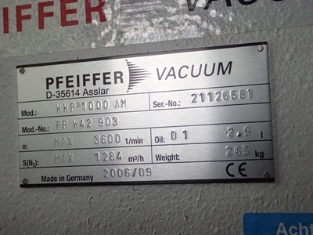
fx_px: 479
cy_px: 118
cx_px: 156
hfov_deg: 36.2
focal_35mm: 53
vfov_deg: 27.5
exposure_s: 1/40
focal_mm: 9.61
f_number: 3.4
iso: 800
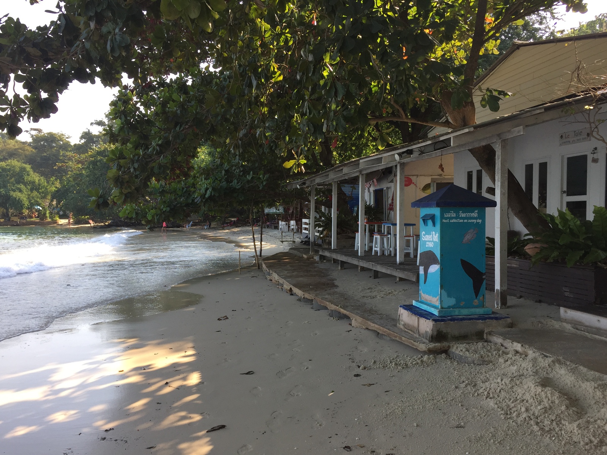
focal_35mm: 29
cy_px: 228
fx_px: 509
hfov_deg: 61.7
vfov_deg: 48.2
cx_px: 304
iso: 32
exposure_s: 1/408
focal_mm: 4.15
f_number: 2.2
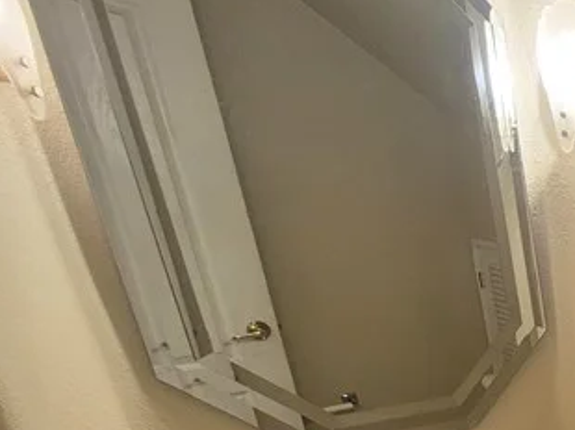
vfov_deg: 30.1
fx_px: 714
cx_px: 898
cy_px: 473
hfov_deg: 27.2
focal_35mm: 43
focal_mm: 1.74
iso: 250
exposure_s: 1/60
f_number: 2.2
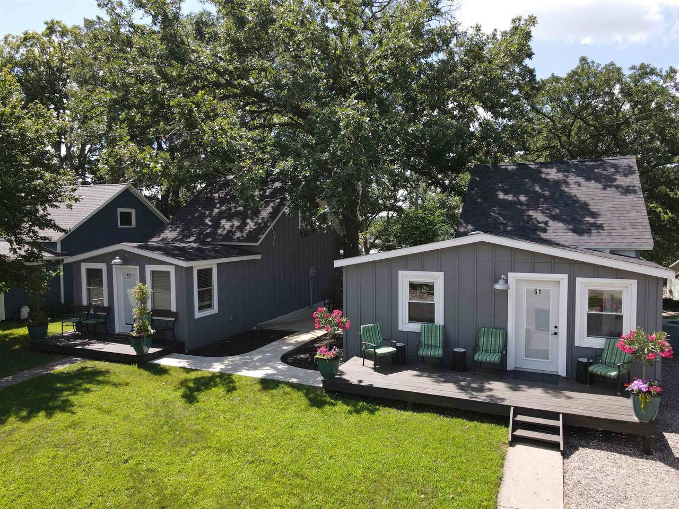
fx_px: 471
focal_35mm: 24
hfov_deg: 71.6
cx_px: 340
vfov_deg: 56.8
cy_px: 254
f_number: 2.8
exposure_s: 1/350
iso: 100
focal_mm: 4.5
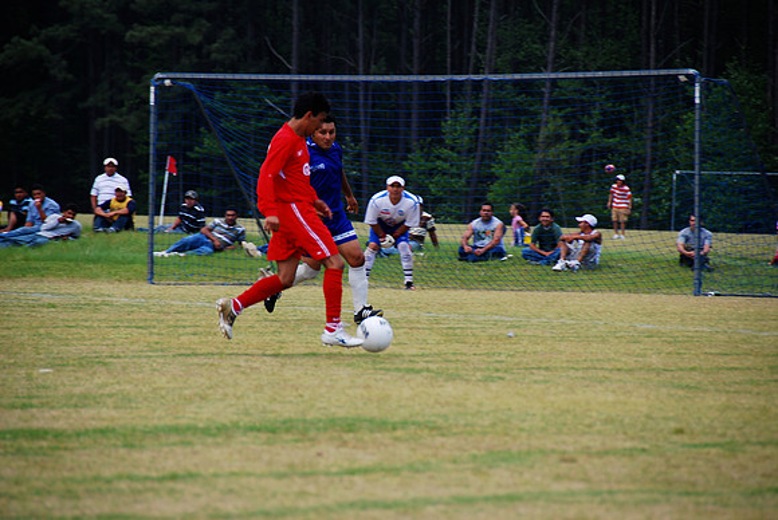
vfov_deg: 4.6
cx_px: 389
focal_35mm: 300
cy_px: 260
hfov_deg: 6.9
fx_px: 6490
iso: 100
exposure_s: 1/250
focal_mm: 200
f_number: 5.6
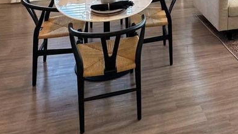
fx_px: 253
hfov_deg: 48.2
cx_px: 183
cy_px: -65
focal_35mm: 40
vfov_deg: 23.8
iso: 160
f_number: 2.2
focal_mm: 2.22
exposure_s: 1/120
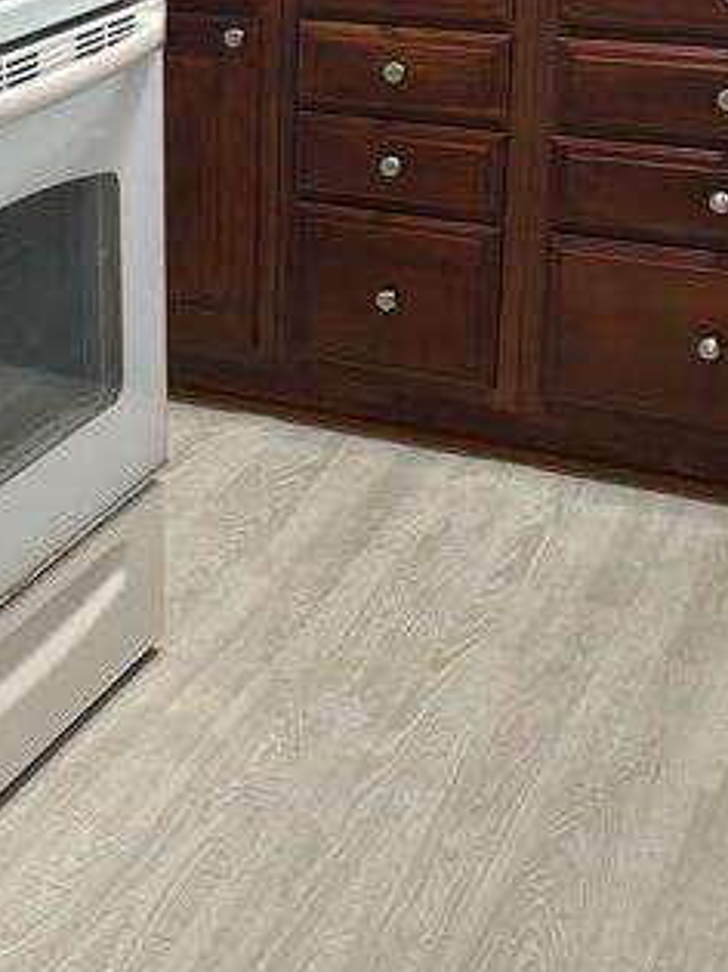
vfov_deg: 27.3
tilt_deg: -14.2
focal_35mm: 69
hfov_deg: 20.0
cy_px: 123
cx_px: -147
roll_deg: +1.8
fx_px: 1936
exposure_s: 1/60
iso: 125
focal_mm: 5.7
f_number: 1.5
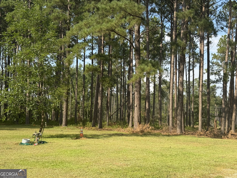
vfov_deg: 30.3
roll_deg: -1.1
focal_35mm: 48
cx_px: 118
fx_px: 329
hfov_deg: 39.7
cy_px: 89
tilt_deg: +4.5
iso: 100
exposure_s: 1/1838
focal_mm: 6.76
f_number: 1.78
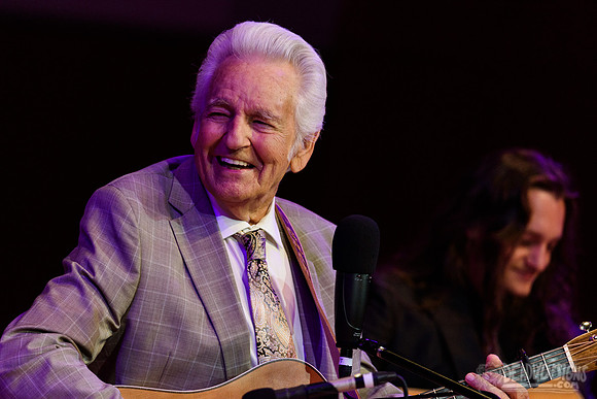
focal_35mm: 450
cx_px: 298
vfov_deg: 3.1
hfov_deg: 4.6
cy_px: 200
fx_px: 7464
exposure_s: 1/640
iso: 2500
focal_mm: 450
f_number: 6
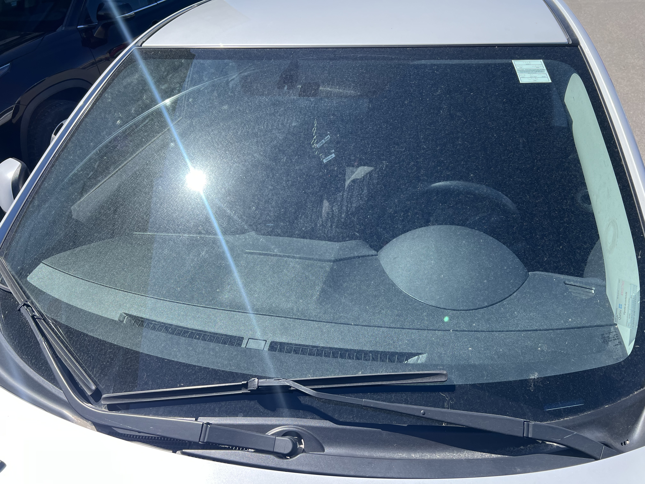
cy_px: 242
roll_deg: +4.2
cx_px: 322
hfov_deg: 67.3
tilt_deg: -31.0
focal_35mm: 26
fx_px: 484
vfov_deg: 53.1
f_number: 1.5
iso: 50
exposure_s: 1/1934
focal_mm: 5.7
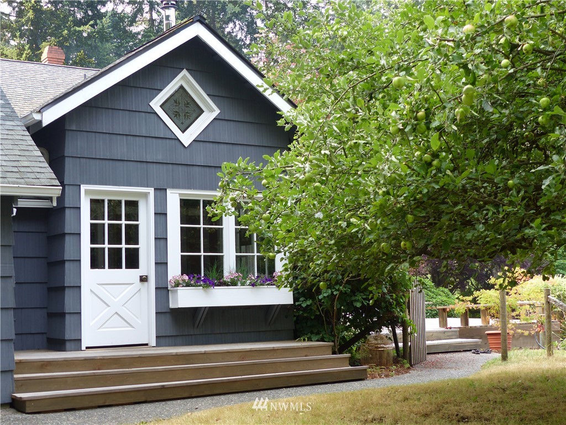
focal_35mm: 52
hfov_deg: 36.8
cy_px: 212
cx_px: 283
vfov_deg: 28.0
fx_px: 850
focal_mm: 9.4
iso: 100
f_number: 2.8
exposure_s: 1/100
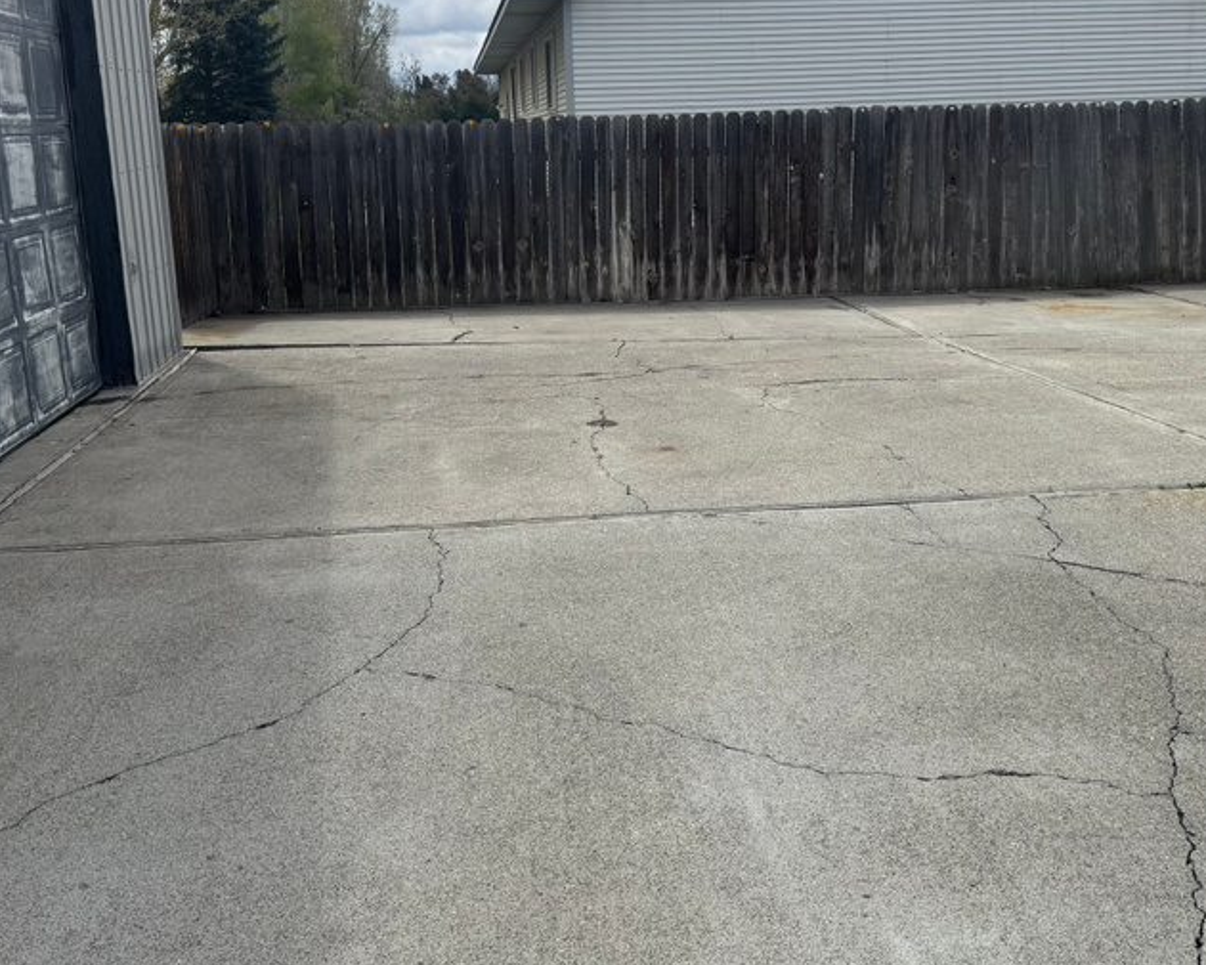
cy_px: 420
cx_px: 623
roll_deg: +1.3
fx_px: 1357
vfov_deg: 39.1
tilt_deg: -12.0
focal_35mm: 38
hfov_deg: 47.9
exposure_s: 1/5814
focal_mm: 6.76
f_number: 1.78
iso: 80
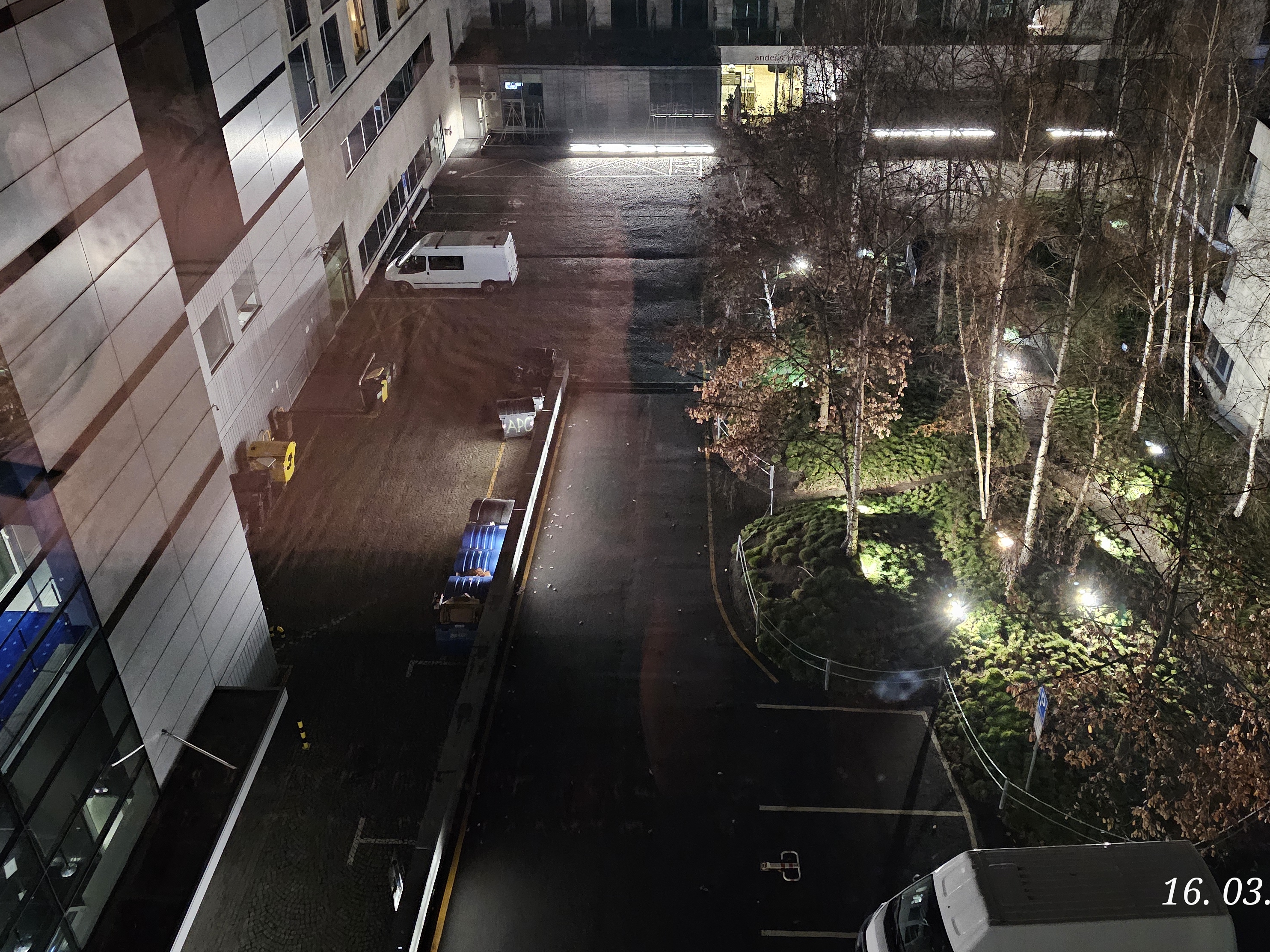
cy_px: 352
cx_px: 686
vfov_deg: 45.0
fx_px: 1137
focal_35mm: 31
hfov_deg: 58.3
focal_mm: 6.3
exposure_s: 1/25
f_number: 1.7
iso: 1600
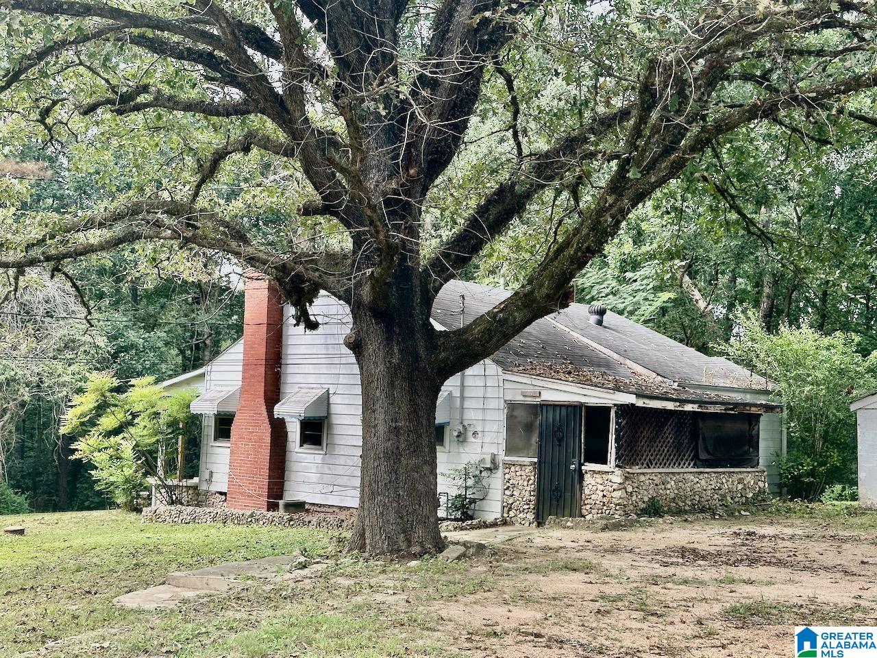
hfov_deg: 39.7
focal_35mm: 48
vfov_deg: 30.3
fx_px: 1216
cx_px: 438
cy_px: 329
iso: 64
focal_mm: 6.86
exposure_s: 1/785
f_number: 1.78
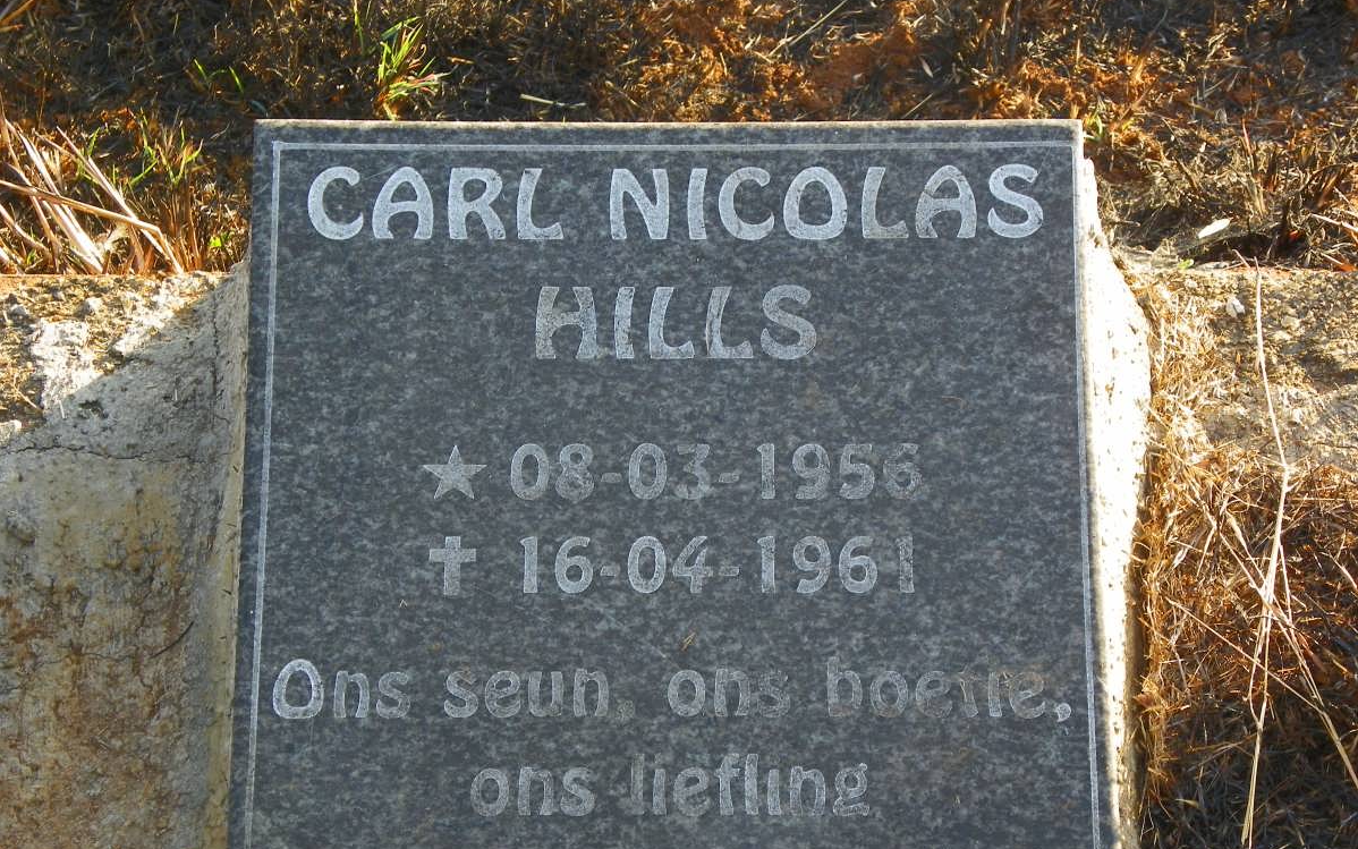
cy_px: 484
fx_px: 5071
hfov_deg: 15.3
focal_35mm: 137
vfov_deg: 9.6
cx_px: 679
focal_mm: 23
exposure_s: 1/50
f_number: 4.5
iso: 64
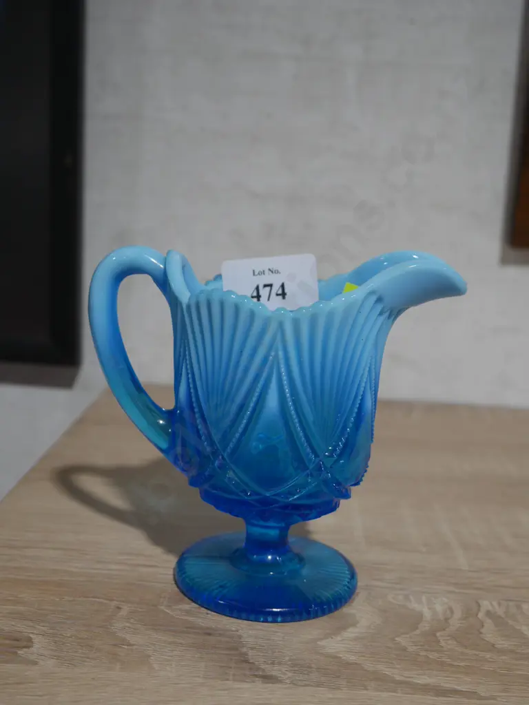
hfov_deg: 34.3
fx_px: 856
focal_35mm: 42
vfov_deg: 44.8
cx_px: 264
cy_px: 352
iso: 320
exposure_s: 1/60
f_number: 4.6
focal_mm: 21
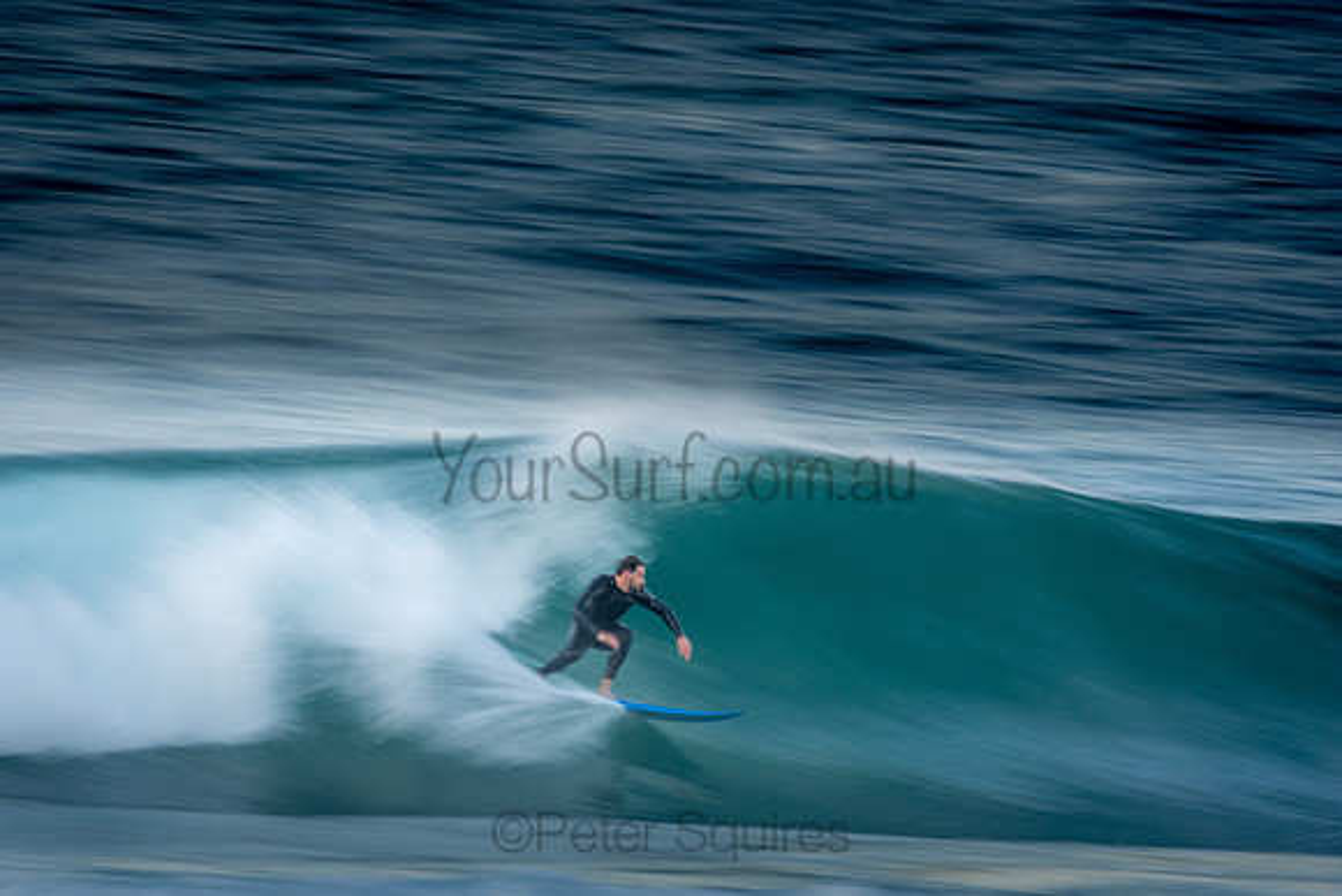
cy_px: 448
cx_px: 671
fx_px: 27964
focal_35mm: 750
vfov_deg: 1.8
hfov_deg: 2.7
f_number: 14
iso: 100
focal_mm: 500
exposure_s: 1/15
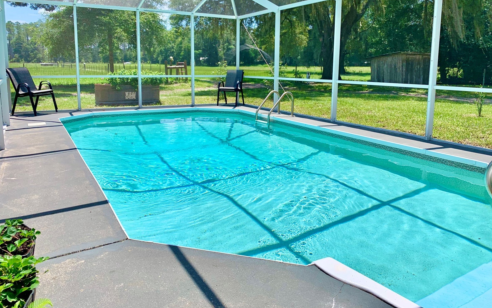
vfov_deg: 44.3
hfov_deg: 66.5
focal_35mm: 28
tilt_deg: -7.6
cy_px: 125
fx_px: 375
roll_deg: -1.0
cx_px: 243
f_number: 1.8
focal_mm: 4.25
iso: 25
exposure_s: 1/1992
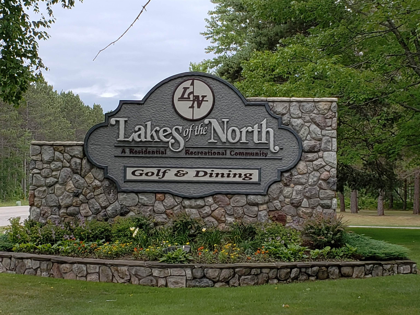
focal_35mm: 26
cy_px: 158
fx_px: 315
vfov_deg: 53.1
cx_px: 210
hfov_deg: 67.3
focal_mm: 4.3
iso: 50
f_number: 2.4
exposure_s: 1/816
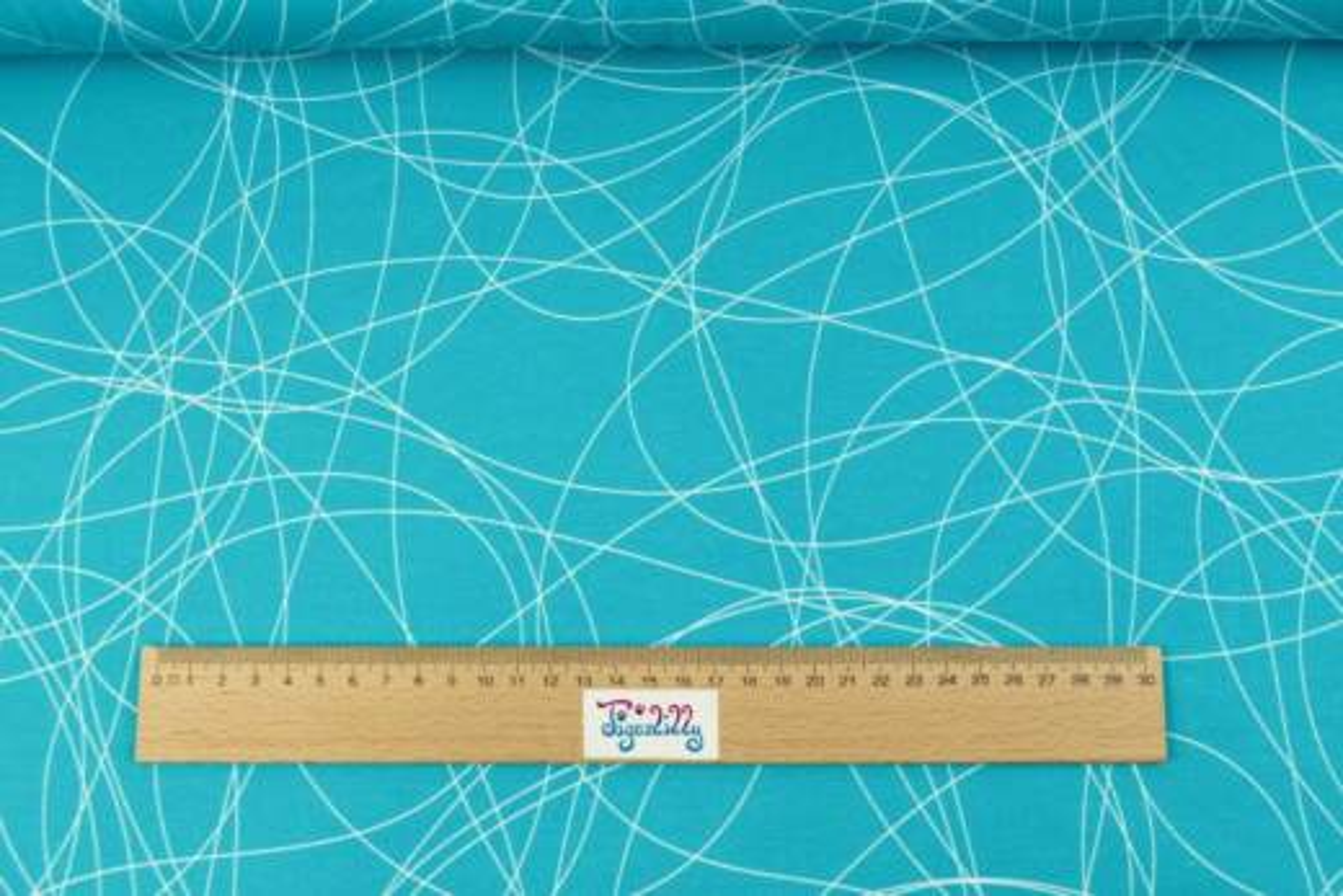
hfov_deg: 49.5
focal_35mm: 39
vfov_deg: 34.2
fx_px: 1455
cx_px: 672
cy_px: 448
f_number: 3.1
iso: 125
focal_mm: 14.24
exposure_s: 1/100
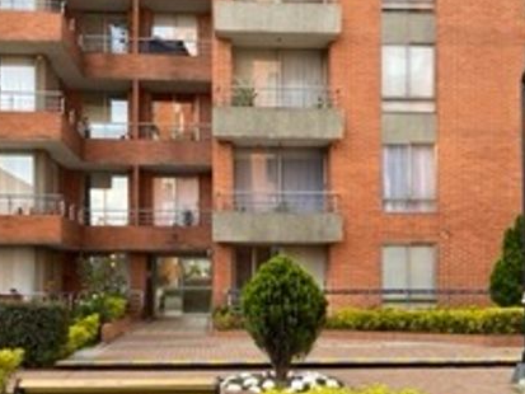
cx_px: 259
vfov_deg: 34.0
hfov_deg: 44.8
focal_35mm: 42
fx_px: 637
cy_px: 268
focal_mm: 4.25
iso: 32
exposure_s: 1/139
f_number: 1.8
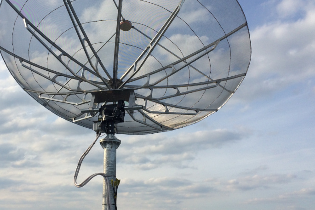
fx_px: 385
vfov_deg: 30.5
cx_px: 117
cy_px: 92
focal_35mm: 44
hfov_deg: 44.1
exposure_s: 1/2933
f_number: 2.2
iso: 32
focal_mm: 4.15
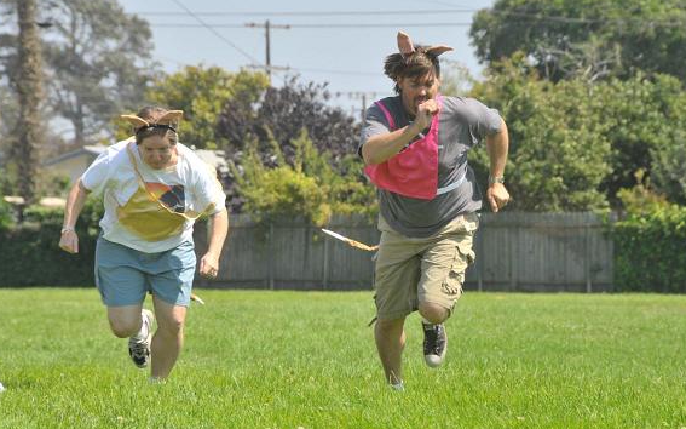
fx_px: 5476
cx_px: 351
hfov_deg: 7.2
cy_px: 208
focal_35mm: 293
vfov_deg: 4.5
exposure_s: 1/500
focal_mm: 170
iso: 400
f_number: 11
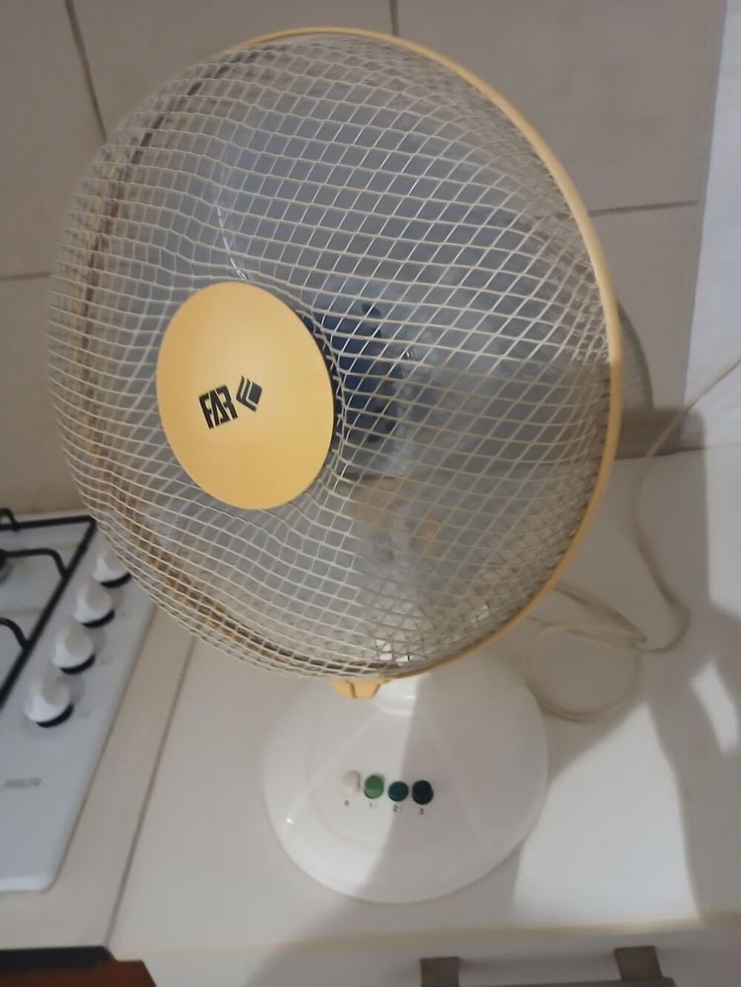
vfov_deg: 67.3
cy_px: 494
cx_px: 370
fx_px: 742
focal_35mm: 26
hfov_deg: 53.1
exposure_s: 1/25
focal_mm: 3.98
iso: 320
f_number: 1.8
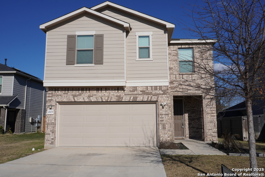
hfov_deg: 59.4
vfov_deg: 41.8
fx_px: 232
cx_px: 132
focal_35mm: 32
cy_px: 88
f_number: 16
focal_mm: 21
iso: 100
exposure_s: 1/200
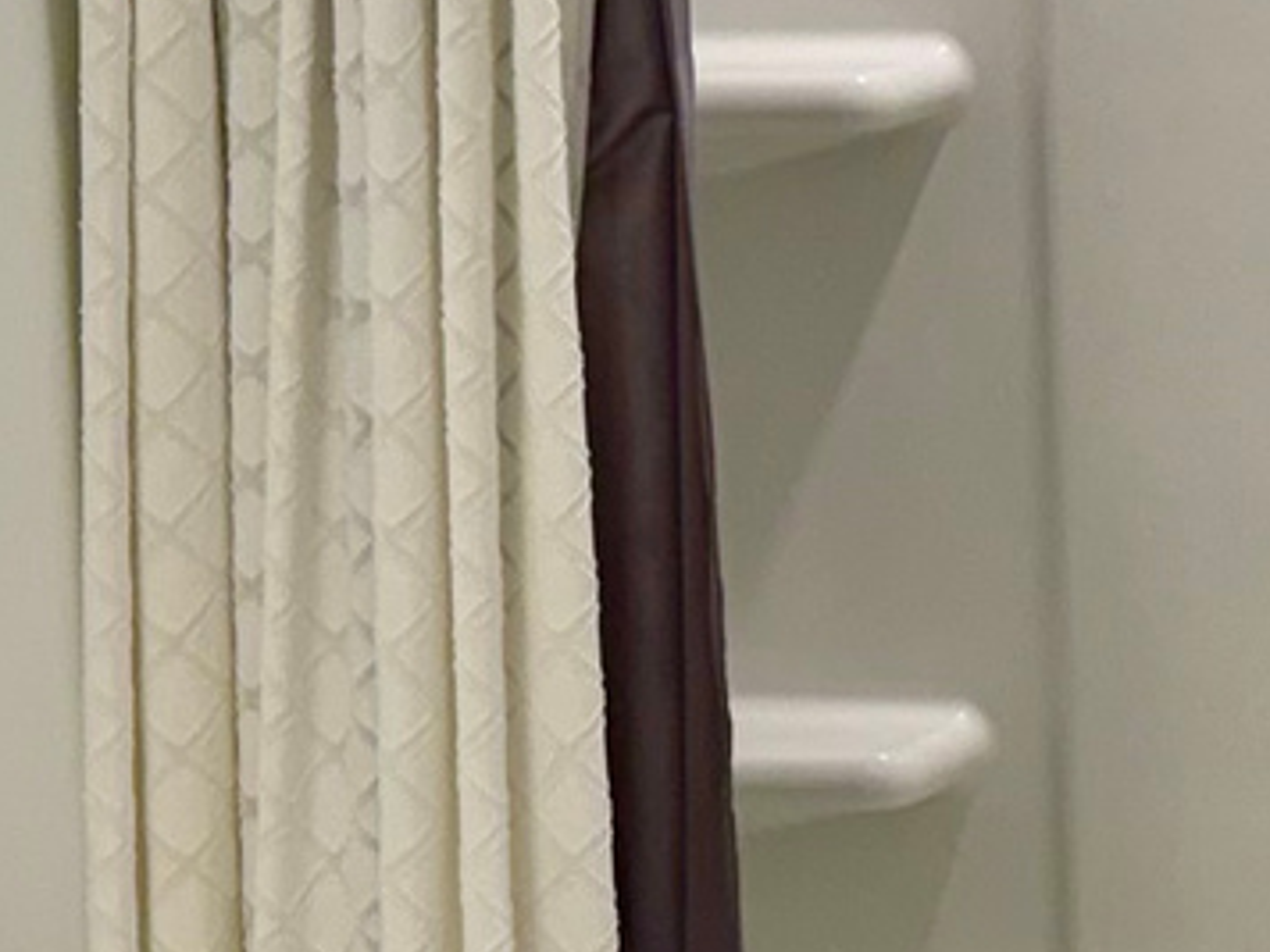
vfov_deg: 10.7
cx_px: 1241
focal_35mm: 138
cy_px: 374
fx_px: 5063
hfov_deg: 14.1
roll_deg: +1.8
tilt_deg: -9.9
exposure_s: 1/120
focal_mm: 6.76
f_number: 1.78
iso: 100
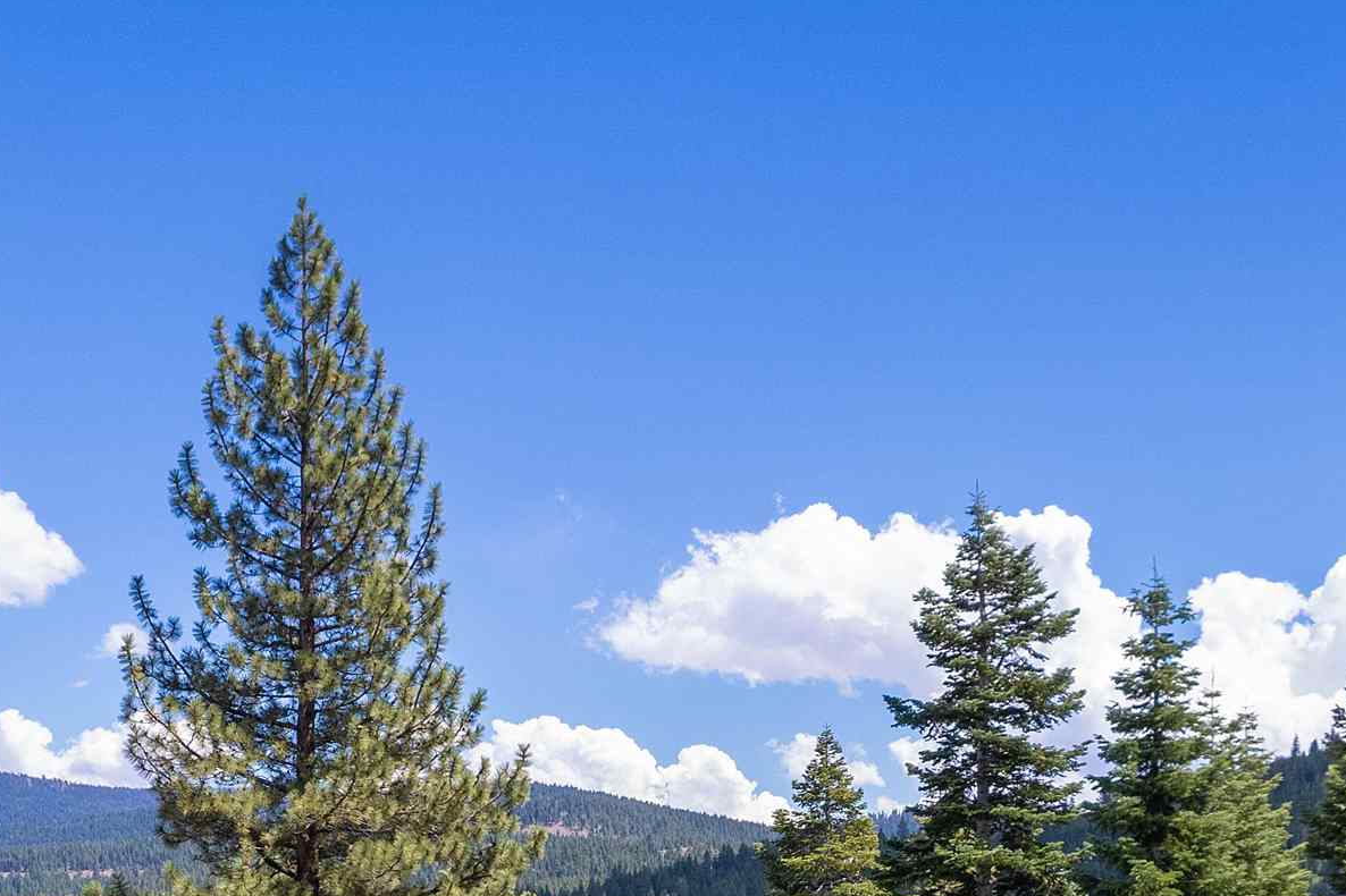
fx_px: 2130
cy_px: 995
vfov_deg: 22.4
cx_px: 682
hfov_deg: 35.1
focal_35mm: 57
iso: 100
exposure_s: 1/80
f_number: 2.8
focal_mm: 8.38
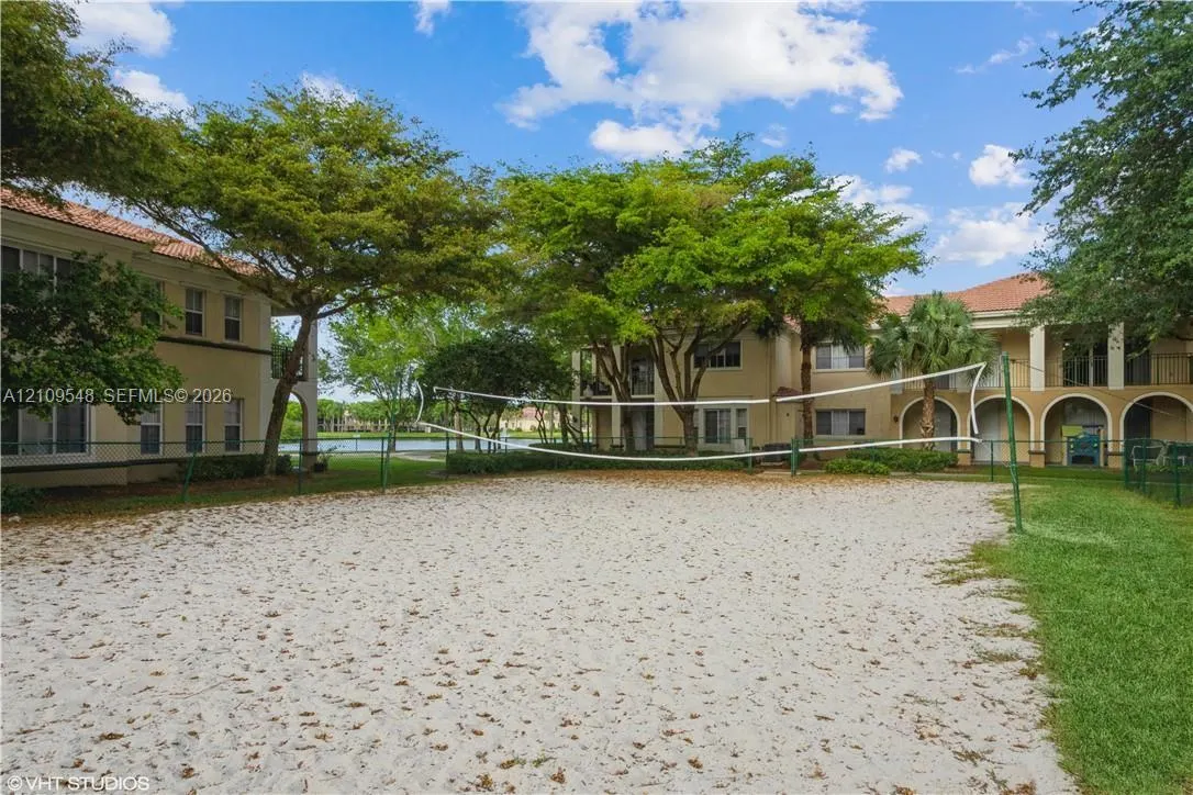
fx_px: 696
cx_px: 596
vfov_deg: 59.5
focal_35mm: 21
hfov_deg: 81.2
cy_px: 398
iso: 100
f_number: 7.1
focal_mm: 14
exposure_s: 1/200
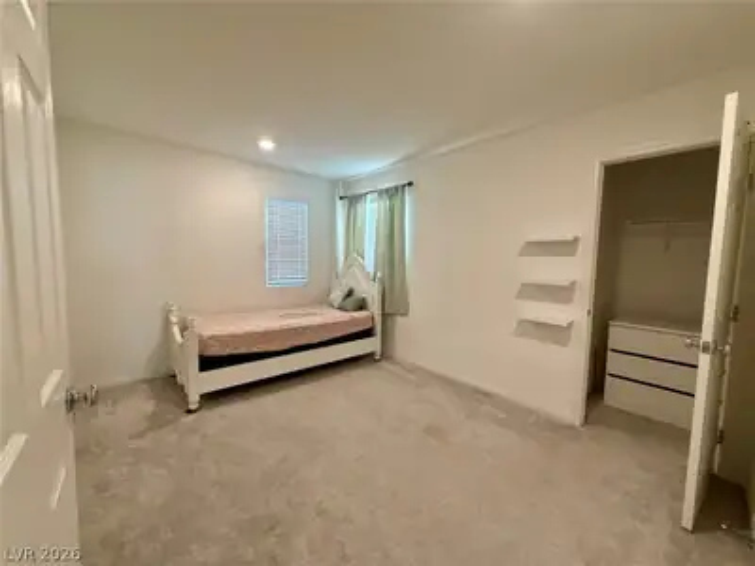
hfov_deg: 102.1
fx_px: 305
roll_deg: -1.5
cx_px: 378
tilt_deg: -3.3
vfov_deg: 85.7
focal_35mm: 14
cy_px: 283
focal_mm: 2.22
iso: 250
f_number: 2.2
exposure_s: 1/120
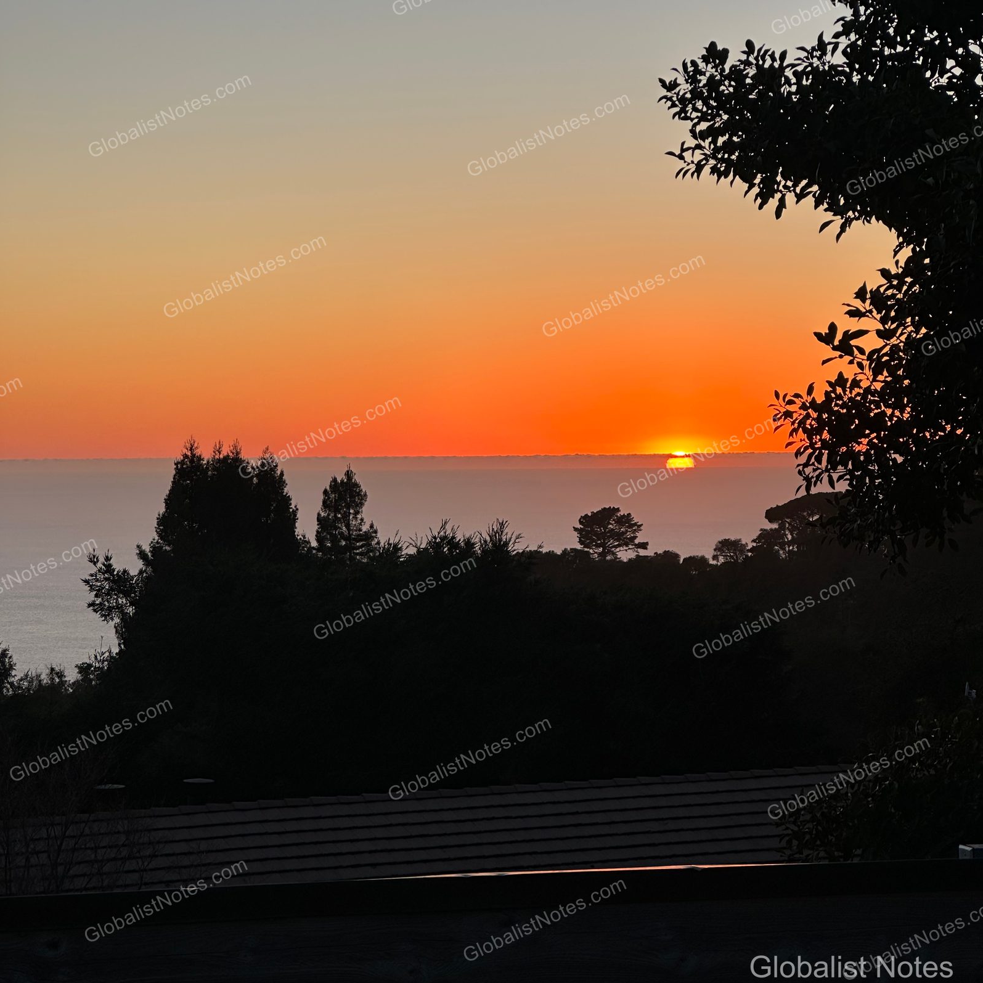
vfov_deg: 19.0
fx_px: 2924
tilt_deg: +2.3
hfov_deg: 19.1
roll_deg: -0.5
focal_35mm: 91
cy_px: 361
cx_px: 492
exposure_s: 1/235
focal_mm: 9
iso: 32
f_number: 2.8
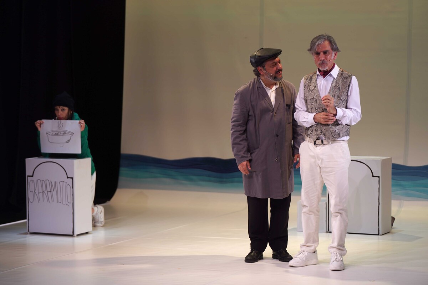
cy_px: 142
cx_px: 214
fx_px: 1331
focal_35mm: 112
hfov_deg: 18.3
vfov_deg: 12.2
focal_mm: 112
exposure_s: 1/100
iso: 100
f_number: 2.8
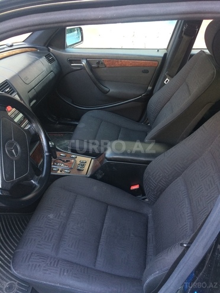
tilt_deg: -36.5
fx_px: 246
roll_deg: -0.8
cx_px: 110
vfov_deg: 61.7
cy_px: 146
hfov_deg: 48.2
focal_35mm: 29
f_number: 2.2
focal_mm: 4.15
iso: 125
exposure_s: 1/33
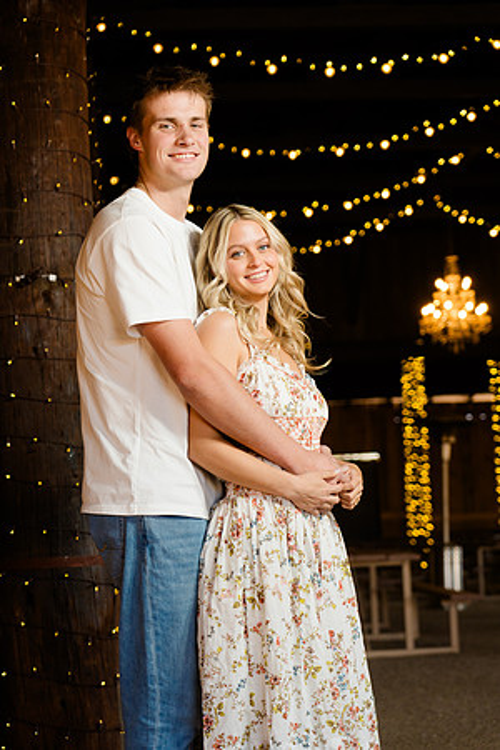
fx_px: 1521
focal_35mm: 73
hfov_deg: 18.7
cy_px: 375
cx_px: 250
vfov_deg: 27.7
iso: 800
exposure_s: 1/200
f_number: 4
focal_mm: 73
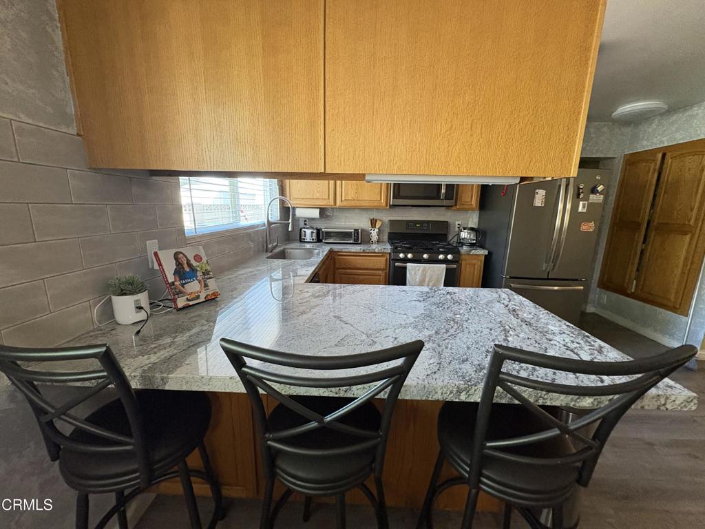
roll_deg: -1.1
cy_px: 264
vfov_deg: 85.7
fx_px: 285
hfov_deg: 102.1
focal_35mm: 14
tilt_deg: -11.0
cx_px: 352
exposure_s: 1/60
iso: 500
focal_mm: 2.22
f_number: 2.2
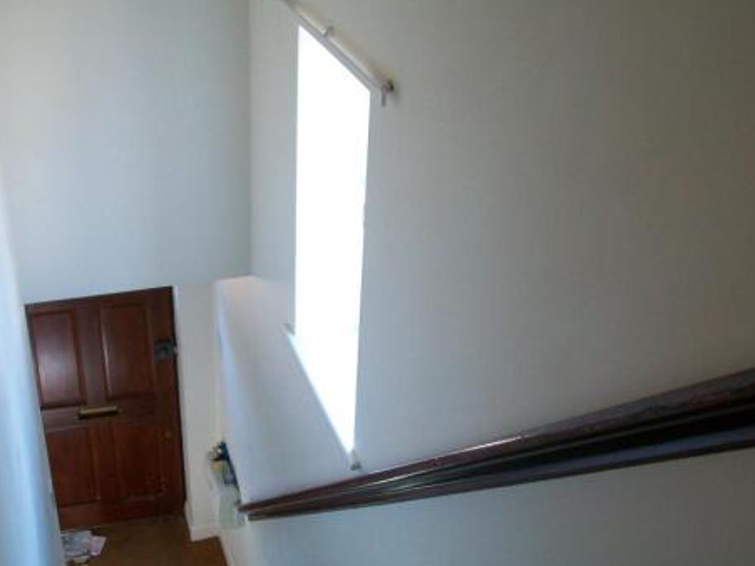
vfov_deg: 32.9
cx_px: 347
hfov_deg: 42.9
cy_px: 301
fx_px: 959
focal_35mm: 44
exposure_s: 1/60
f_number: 2.8
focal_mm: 5.7
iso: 137
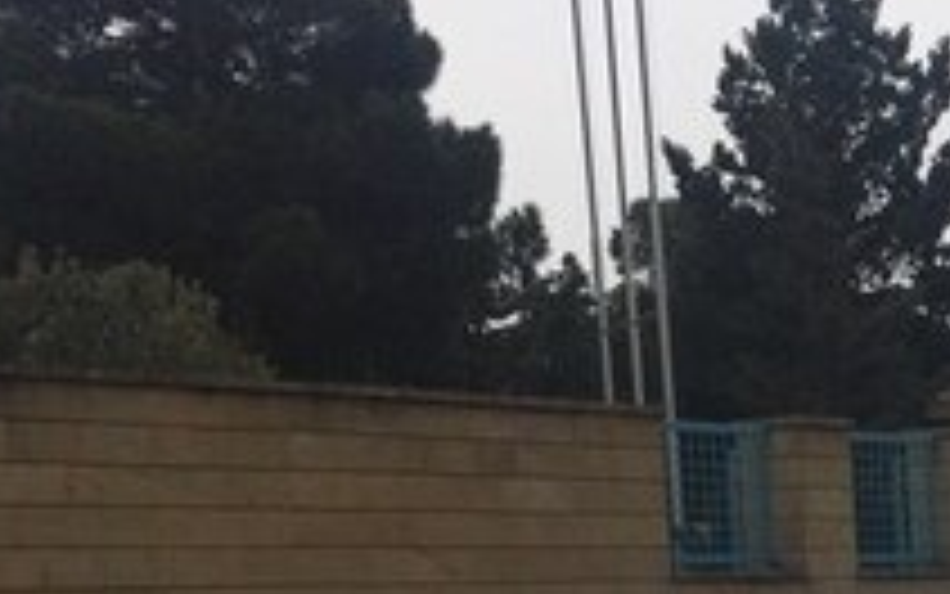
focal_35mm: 96
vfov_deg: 13.1
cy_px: 812
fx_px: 2486
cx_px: 1373
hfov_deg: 19.3
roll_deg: +2.9
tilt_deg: -5.4
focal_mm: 4.15
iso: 32
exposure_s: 1/684
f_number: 2.2
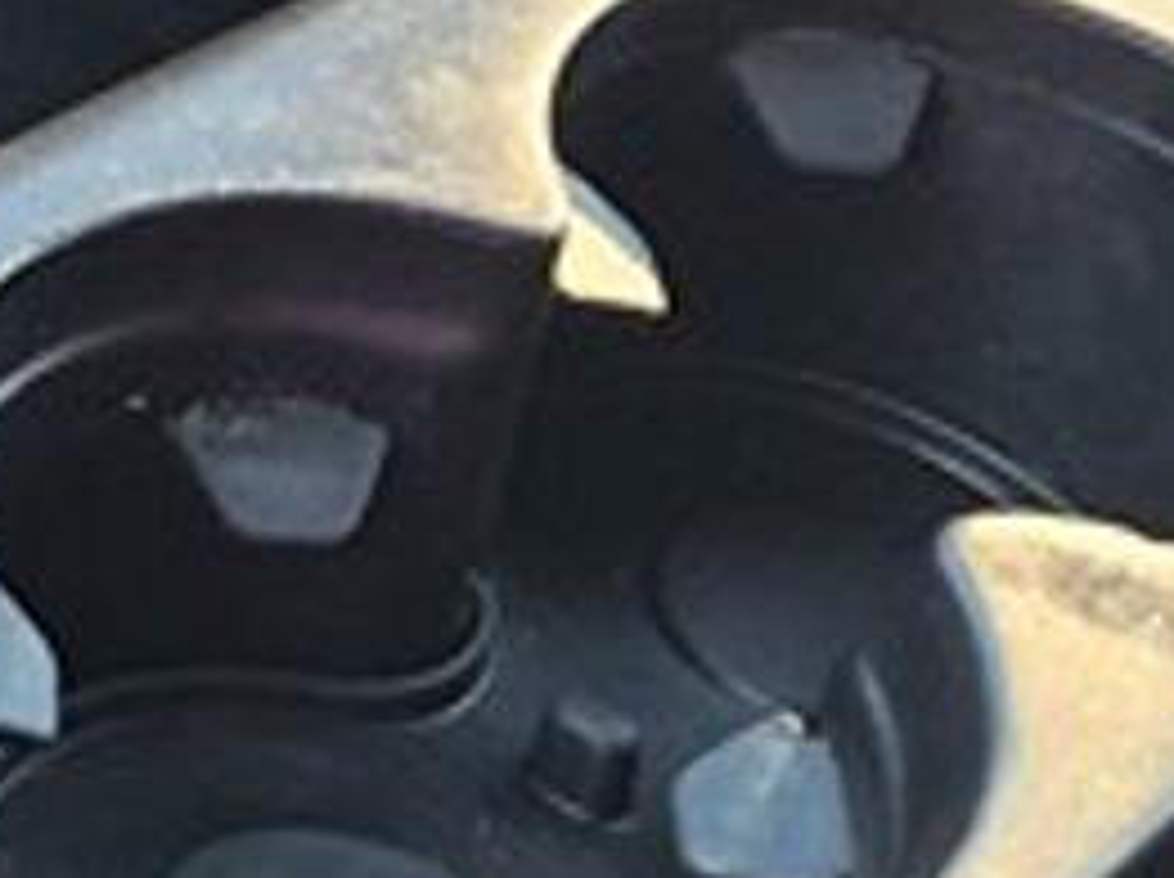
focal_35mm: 113
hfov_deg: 15.2
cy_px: -441
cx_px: -927
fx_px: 3827
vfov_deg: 12.4
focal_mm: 5.4
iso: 200
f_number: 1.8
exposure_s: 1/120
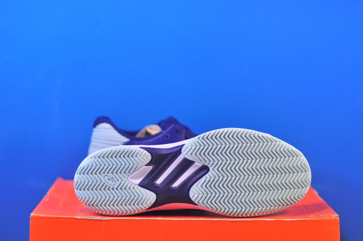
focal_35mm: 75
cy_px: 120
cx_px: 182
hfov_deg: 27.0
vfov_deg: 18.1
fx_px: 755
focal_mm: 50
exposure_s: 1/320
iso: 250
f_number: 2.2
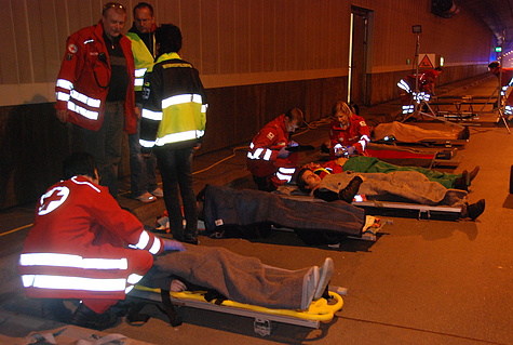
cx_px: 256
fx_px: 578
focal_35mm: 40
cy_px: 172
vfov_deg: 33.2
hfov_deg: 47.8
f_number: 4
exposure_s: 1/20
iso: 1250
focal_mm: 27
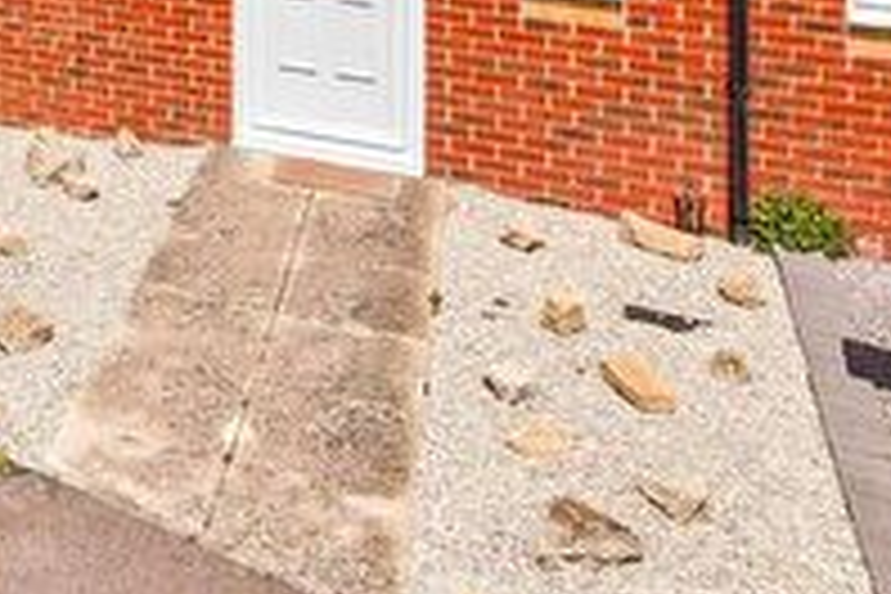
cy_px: -358
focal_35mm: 53
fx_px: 1312
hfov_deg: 29.9
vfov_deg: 20.7
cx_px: -270
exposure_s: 1/1600
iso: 400
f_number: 7.1
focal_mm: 10
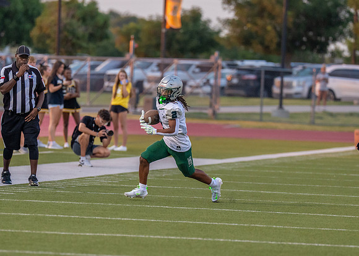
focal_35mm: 433
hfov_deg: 4.7
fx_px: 4409
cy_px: 159
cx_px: 165
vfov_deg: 3.3
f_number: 2.8
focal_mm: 200
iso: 1250
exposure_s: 1/1250
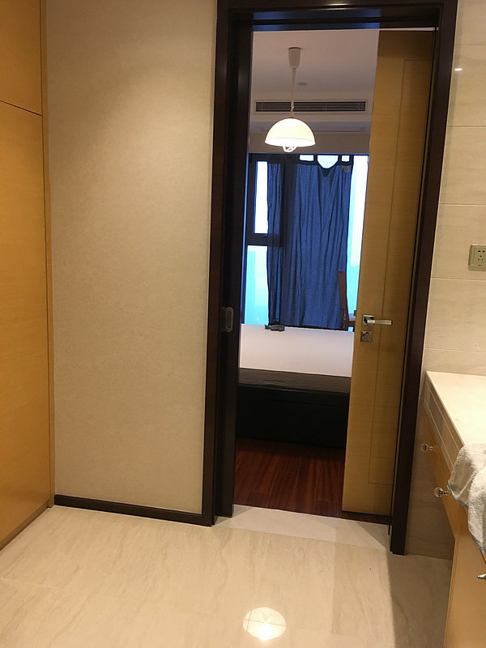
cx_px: 243
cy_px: 324
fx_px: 543
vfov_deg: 61.7
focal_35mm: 29
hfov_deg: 48.2
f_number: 2.2
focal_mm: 4.15
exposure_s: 1/33
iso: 125
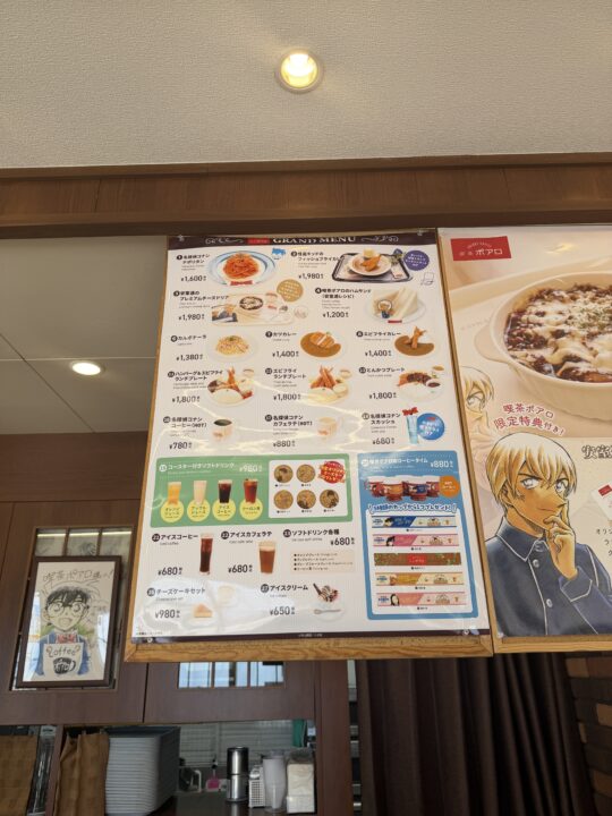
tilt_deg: +23.7
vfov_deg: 71.6
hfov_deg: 56.8
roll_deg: -0.5
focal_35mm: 24
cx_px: 306
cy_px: 408
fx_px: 566
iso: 80
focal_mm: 6.76
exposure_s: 1/341
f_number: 1.78
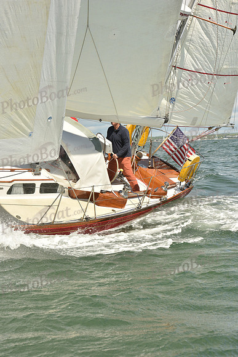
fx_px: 991
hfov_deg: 13.7
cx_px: 119
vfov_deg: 20.4
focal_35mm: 100
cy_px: 178
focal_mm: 100
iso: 320
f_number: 10
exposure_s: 1/800
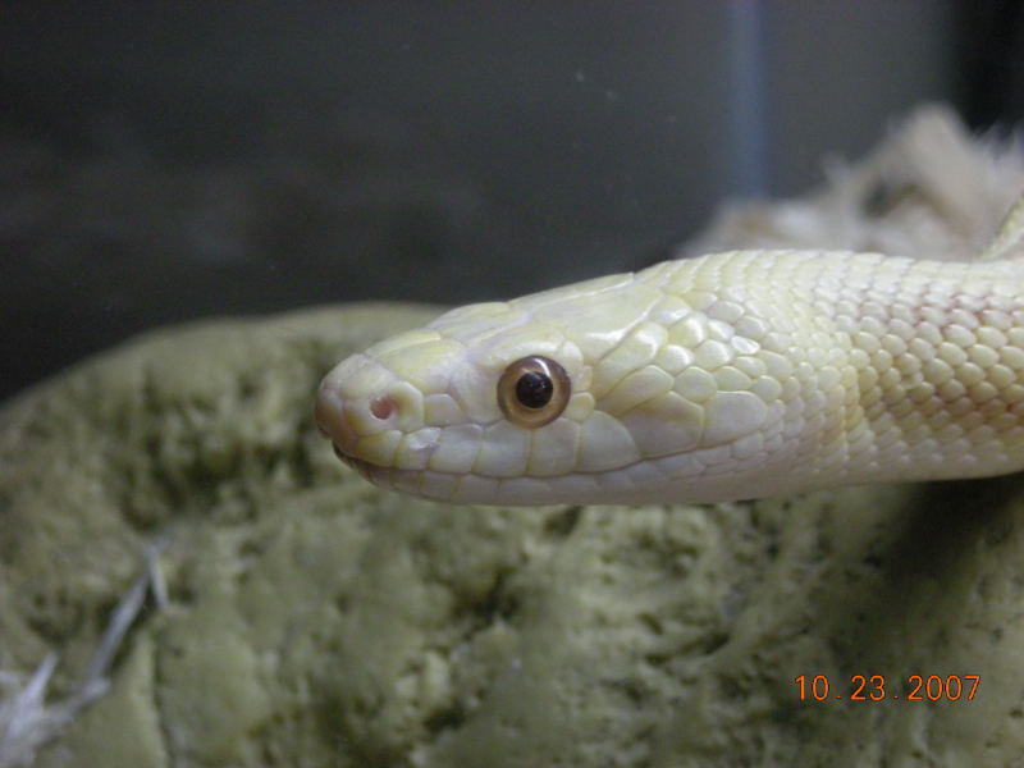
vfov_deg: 14.1
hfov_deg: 18.7
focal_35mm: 105
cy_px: 384
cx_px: 512
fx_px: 3106
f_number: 4.7
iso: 400
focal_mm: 17.1
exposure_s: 1/26.8
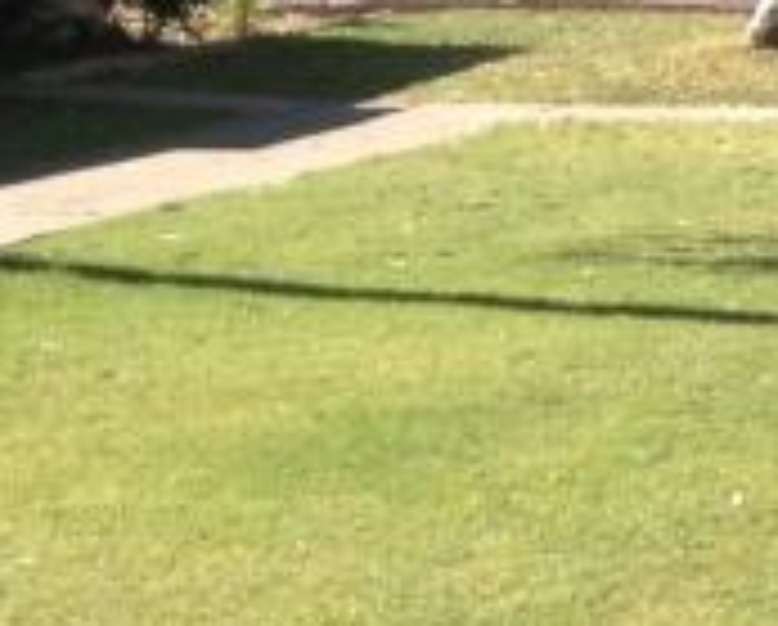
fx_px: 4659
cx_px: 1722
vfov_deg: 7.6
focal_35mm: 202
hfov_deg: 8.8
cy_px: -36
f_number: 2.4
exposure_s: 1/890
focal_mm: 4.28
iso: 50
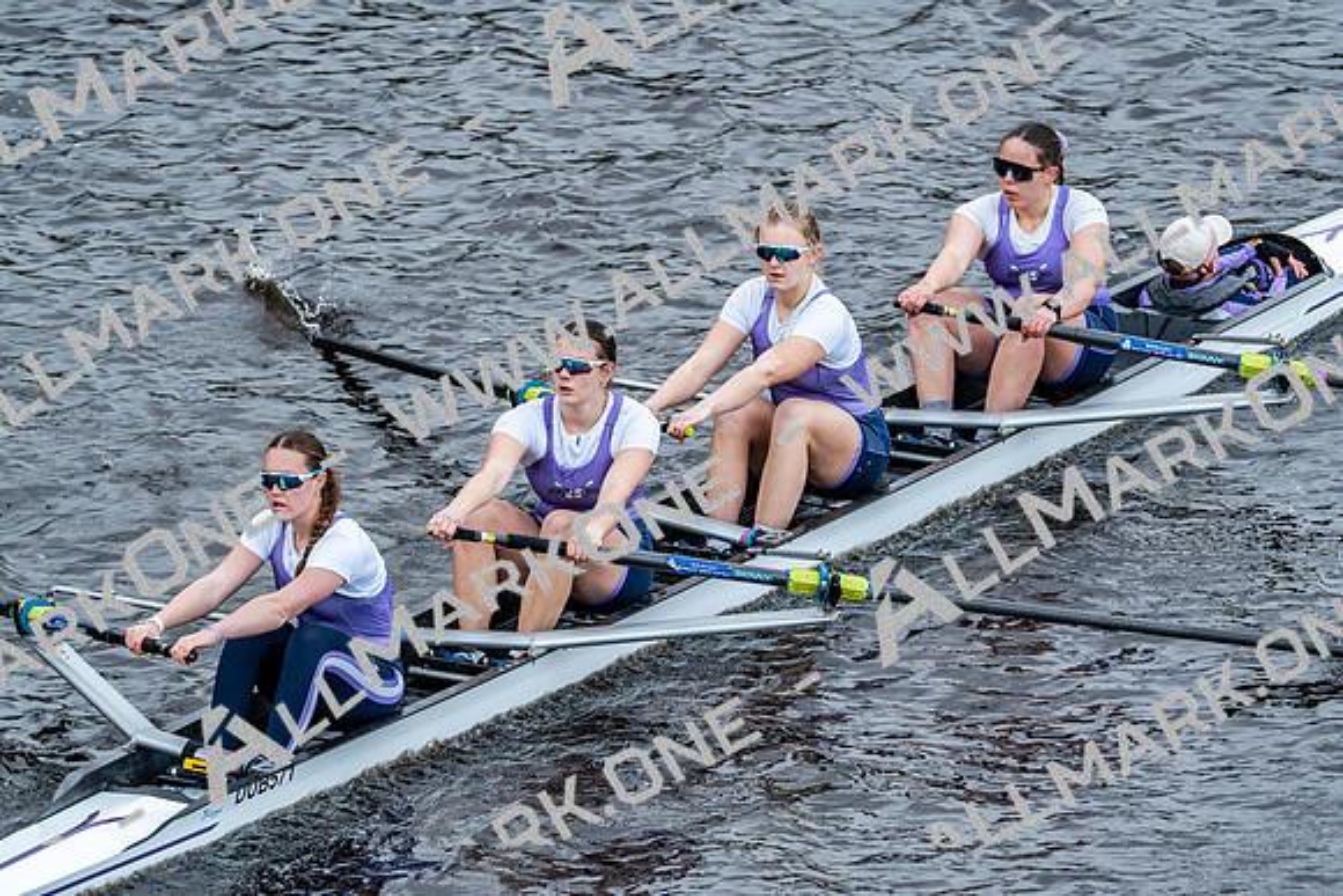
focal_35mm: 452
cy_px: 448
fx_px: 16865
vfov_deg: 3.0
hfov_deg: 4.6
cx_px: 672
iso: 2000
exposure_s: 1/1250
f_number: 6.3
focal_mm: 452
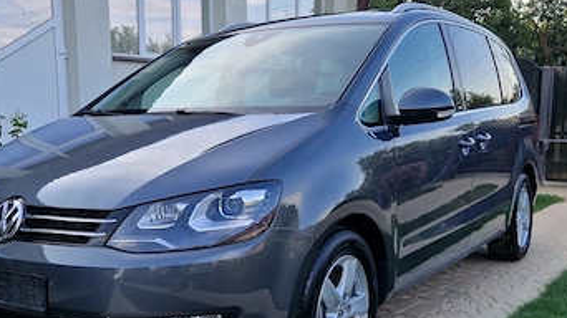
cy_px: 220
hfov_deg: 46.3
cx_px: 239
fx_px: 661
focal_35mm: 44
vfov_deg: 26.9
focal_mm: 5.4
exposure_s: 1/365
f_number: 1.8
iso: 50
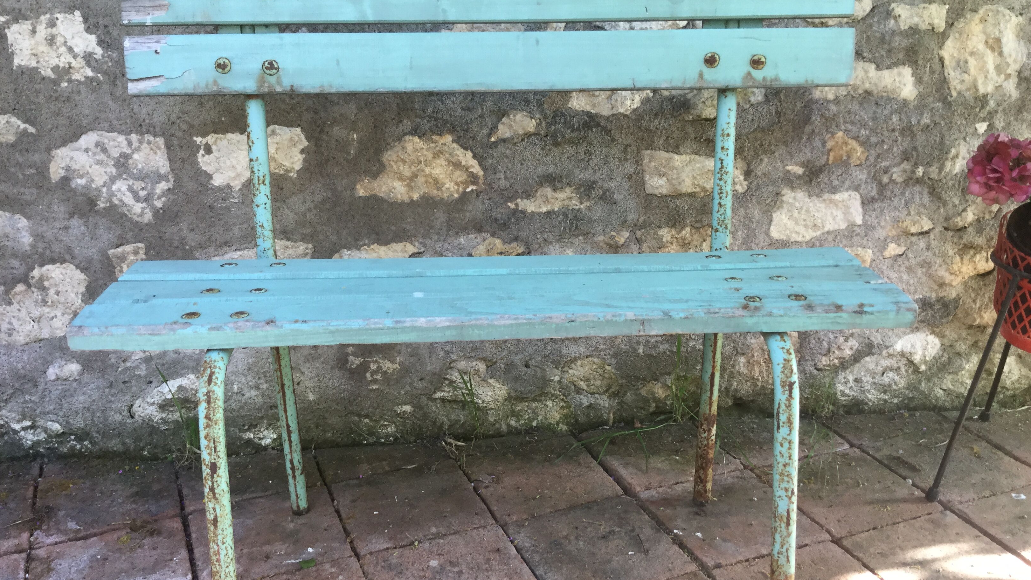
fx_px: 930
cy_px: 320
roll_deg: -0.8
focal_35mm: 34
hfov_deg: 58.0
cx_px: 516
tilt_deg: -21.0
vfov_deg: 34.6
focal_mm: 3.3
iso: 32
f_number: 2.4
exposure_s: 1/33
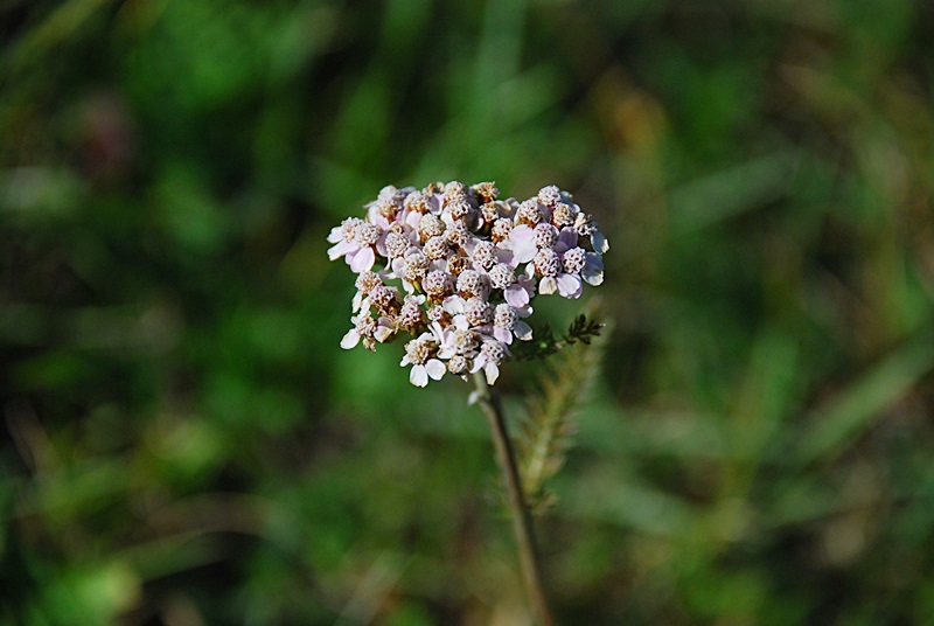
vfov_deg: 6.8
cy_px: 313
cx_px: 467
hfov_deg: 10.1
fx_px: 5261
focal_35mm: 202
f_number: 5.6
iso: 400
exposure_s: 1/2000
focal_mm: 135
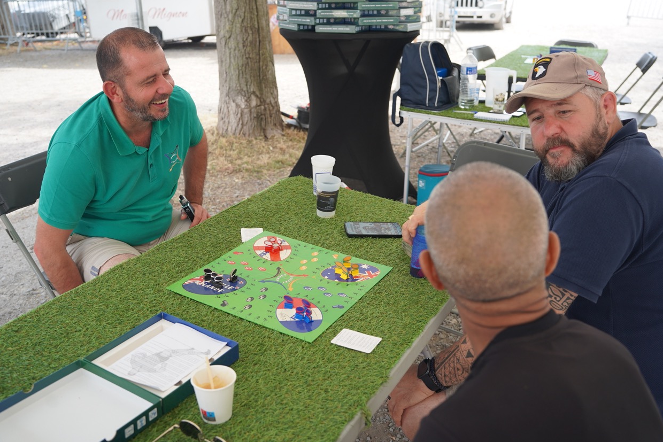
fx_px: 603
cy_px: 226
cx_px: 342
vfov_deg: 40.3
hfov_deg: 57.6
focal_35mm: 33
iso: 200
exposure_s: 1/160
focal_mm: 31.7
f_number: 4
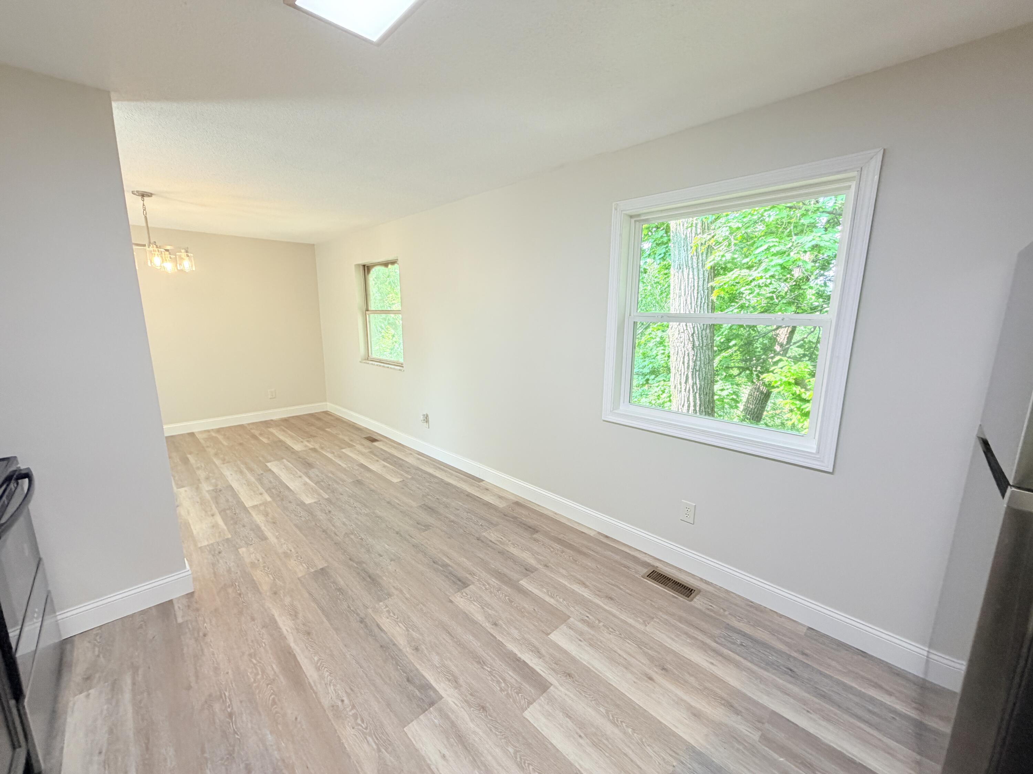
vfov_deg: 85.7
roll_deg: -0.4
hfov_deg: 102.1
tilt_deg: -10.7
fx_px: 418
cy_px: 387
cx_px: 516
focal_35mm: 14
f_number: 2.2
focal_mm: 2.22
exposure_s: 1/120
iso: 200
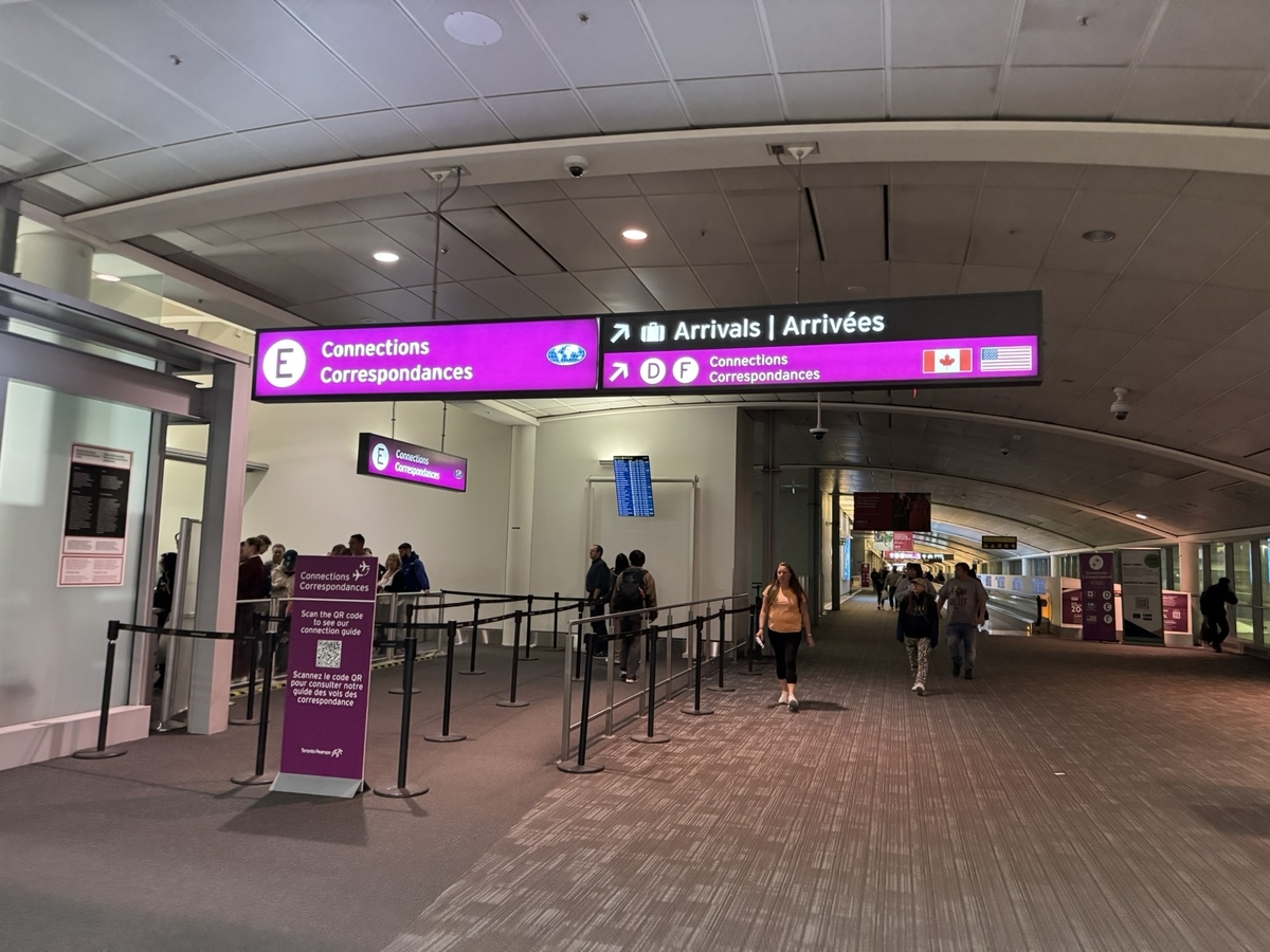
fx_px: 881
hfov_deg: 71.6
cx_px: 635
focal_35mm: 24
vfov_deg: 56.8
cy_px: 476
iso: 800
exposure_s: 1/60
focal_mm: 6.76
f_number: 1.78
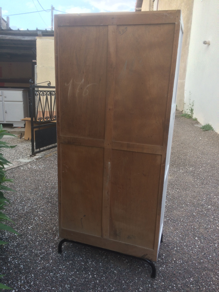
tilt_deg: -11.4
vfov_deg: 61.7
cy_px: 146
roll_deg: -2.6
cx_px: 110
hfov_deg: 48.2
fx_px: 245
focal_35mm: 29
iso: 32
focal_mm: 4.15
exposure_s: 1/100
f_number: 2.2
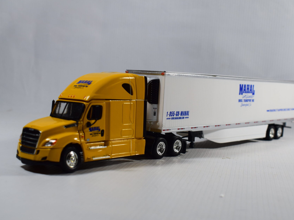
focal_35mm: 56
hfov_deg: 34.3
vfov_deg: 26.1
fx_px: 476
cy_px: 111
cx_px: 155
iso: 400
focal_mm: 34
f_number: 8
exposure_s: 1/60
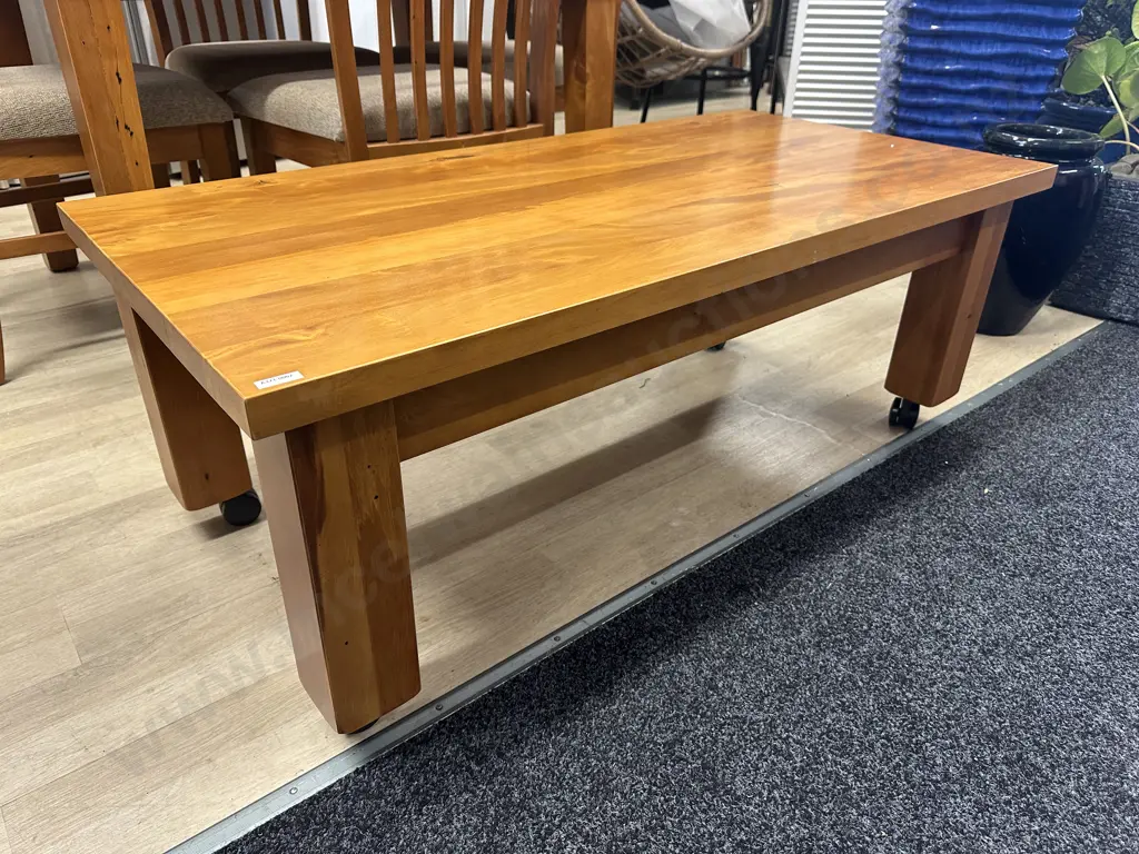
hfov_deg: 71.6
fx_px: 790
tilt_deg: -29.8
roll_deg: -0.9
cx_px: 570
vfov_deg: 56.8
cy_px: 427
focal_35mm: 24
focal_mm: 6.86
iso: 200
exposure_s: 1/50
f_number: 1.78
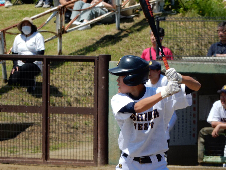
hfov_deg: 2.6
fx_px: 4897
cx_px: 113
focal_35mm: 750
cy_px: 85
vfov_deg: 2.0
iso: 125
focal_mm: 135
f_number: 6.4
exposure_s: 1/500
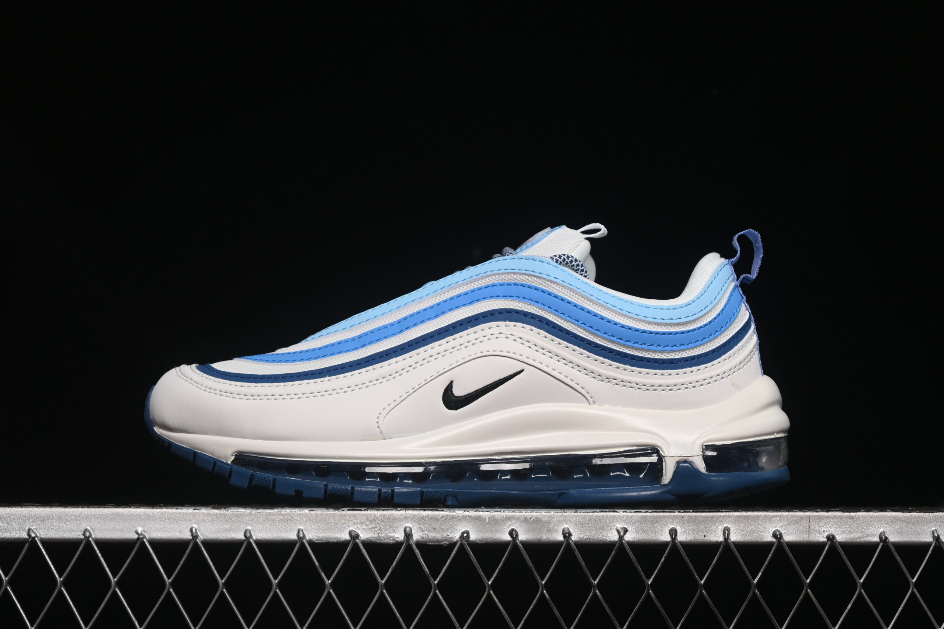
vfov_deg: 18.2
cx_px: 472
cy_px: 314
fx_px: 1967
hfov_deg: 27.0
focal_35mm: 75
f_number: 6.3
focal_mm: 50
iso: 160
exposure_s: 1/60
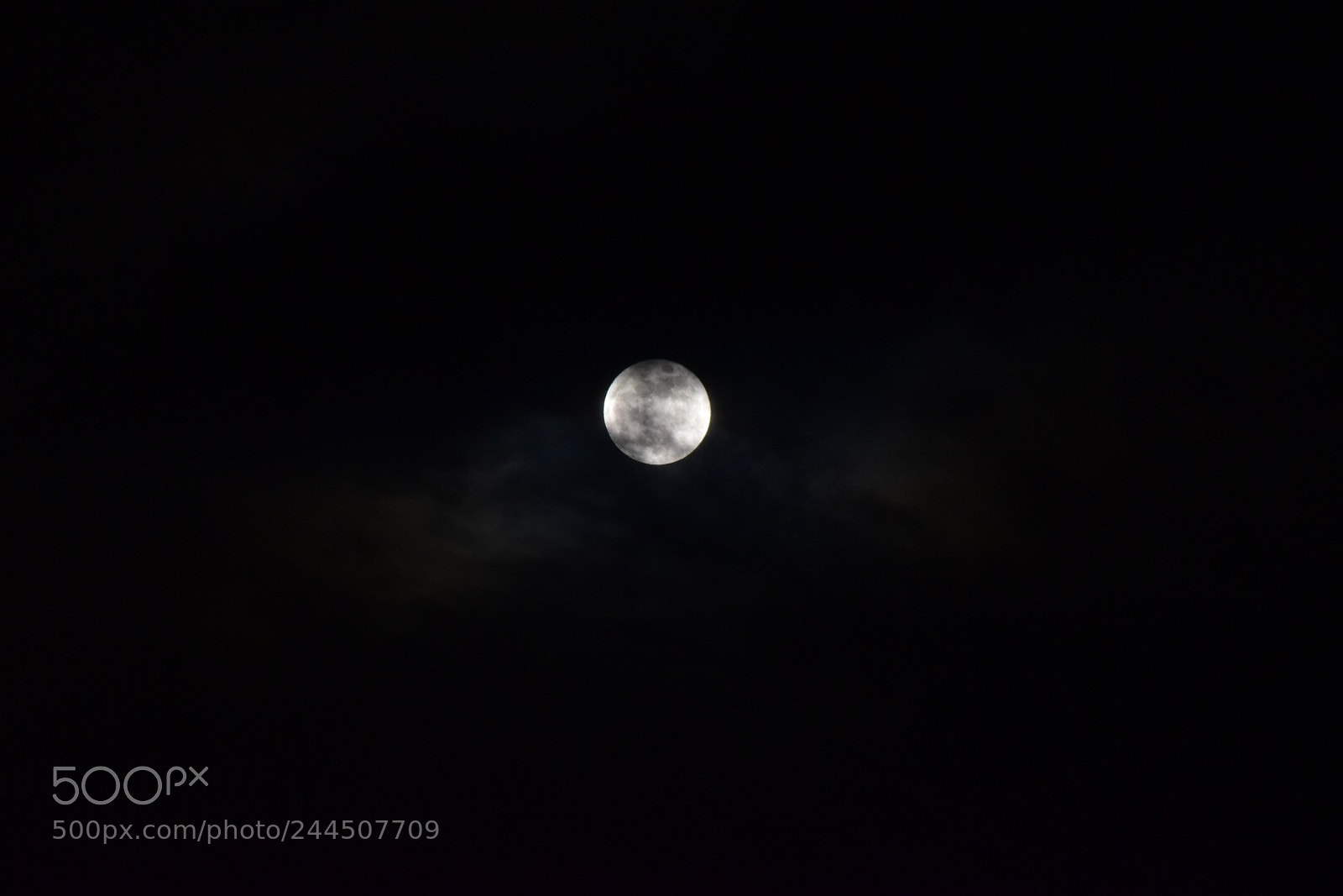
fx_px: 10912
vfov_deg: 4.7
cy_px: 448
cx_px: 672
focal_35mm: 292
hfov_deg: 7.0
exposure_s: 1/50
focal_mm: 195
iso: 1000
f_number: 6.3
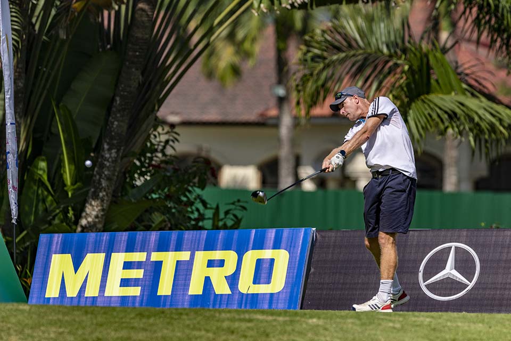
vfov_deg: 3.4
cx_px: 256
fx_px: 5677
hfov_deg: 5.2
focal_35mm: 400
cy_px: 170
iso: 200
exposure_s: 1/3200
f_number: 5.6
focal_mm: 400
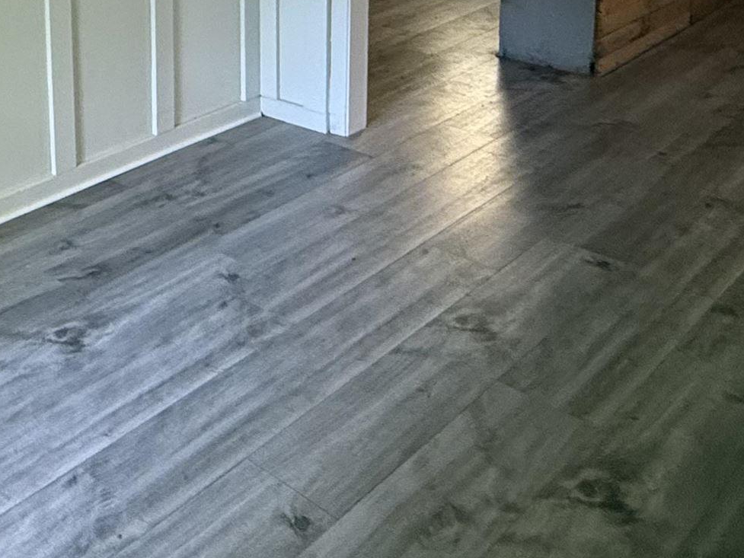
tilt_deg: -7.6
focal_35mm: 44
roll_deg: +2.7
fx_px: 946
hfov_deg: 37.4
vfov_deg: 29.1
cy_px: -81
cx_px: -31
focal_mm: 2.22
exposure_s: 1/60
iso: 400
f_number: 2.2
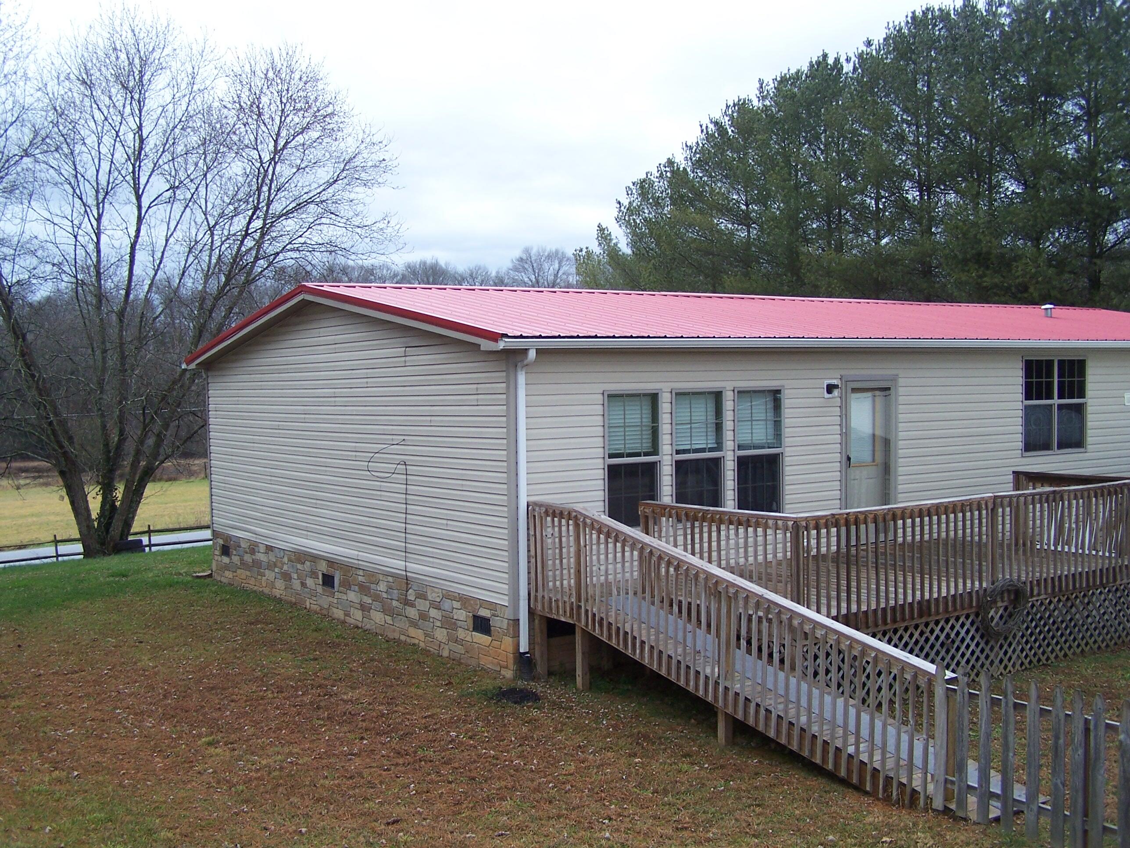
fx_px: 1240
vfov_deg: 37.7
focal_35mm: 38
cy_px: 424
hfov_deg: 49.0
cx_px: 565
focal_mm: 6.3
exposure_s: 1/350
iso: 80
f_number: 2.8
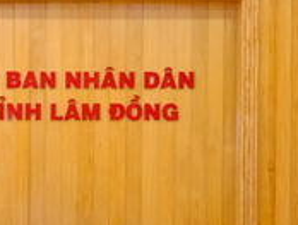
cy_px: 198
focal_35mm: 167
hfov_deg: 11.5
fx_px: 1440
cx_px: -96
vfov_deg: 8.9
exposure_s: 1/160
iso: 1600
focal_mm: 37.6
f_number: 4
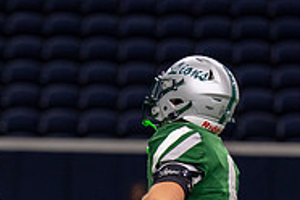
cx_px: -13
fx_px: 5233
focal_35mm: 628
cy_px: 270
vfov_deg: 2.2
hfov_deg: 3.3
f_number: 2.8
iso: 2000
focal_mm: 159
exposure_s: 1/1000
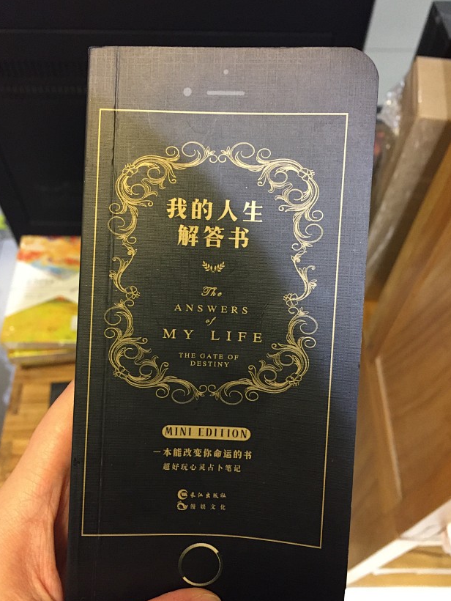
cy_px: 308
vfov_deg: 58.3
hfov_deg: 45.5
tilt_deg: -57.9
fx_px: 538
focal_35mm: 31
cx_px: 220
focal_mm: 4.15
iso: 250
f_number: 2.2
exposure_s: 1/25
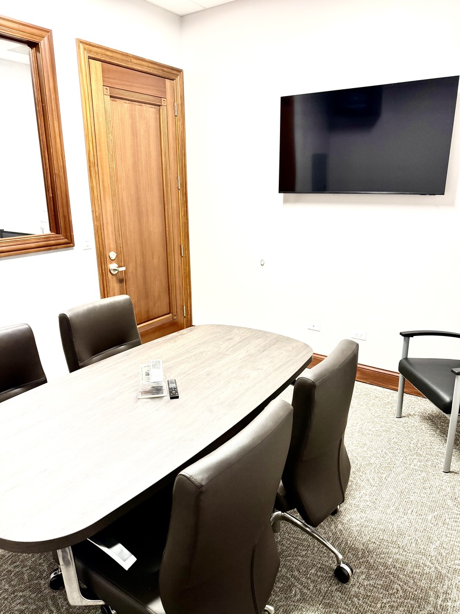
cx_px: 230
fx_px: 425
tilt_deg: -16.5
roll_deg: -0.3
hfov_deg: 56.8
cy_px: 307
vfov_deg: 71.6
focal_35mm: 24
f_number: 1.78
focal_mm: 6.76
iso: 200
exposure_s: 1/60
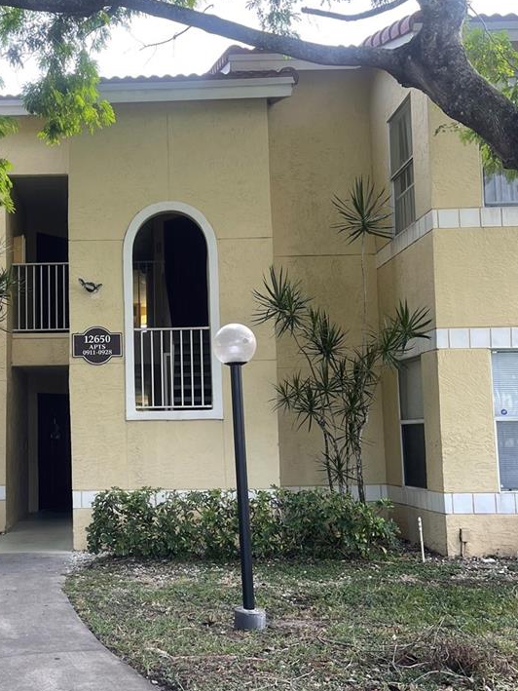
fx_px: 878
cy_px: 354
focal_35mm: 44
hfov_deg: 31.8
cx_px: 83
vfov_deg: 42.9
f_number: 1.6
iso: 32
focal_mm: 5.1
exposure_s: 1/276
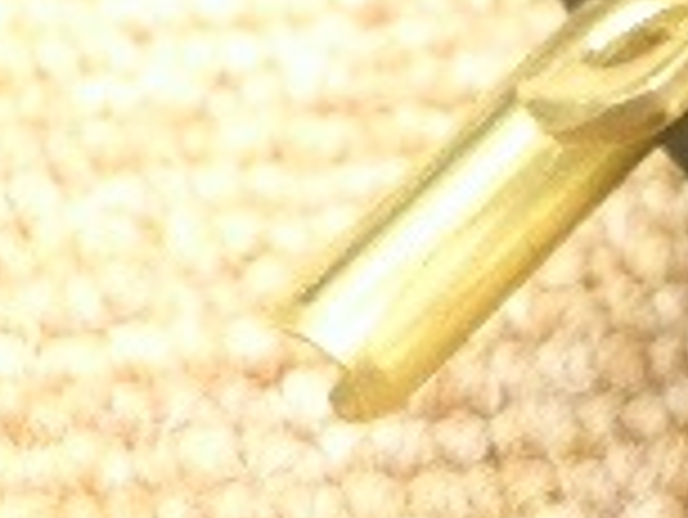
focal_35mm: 146
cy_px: -203
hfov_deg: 12.8
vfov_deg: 9.9
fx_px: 2904
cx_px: 1048
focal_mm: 5.8
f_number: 2.6
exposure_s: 1/8
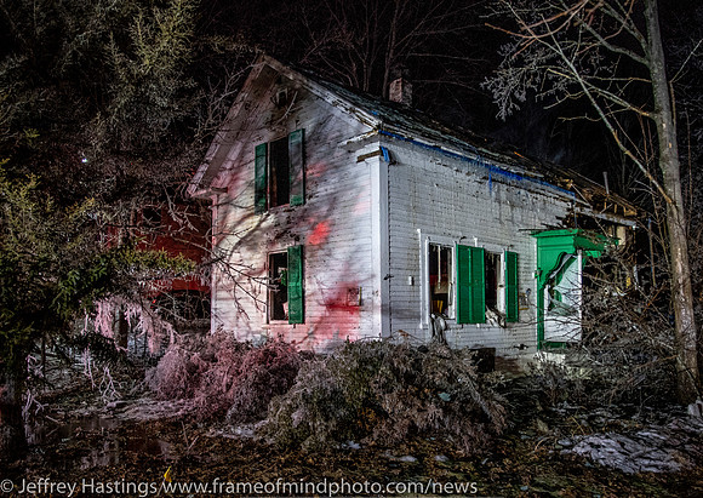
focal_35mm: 27
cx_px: 398
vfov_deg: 49.2
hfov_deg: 65.5
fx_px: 544
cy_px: 271
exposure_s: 1/160
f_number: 4
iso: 2500
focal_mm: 16
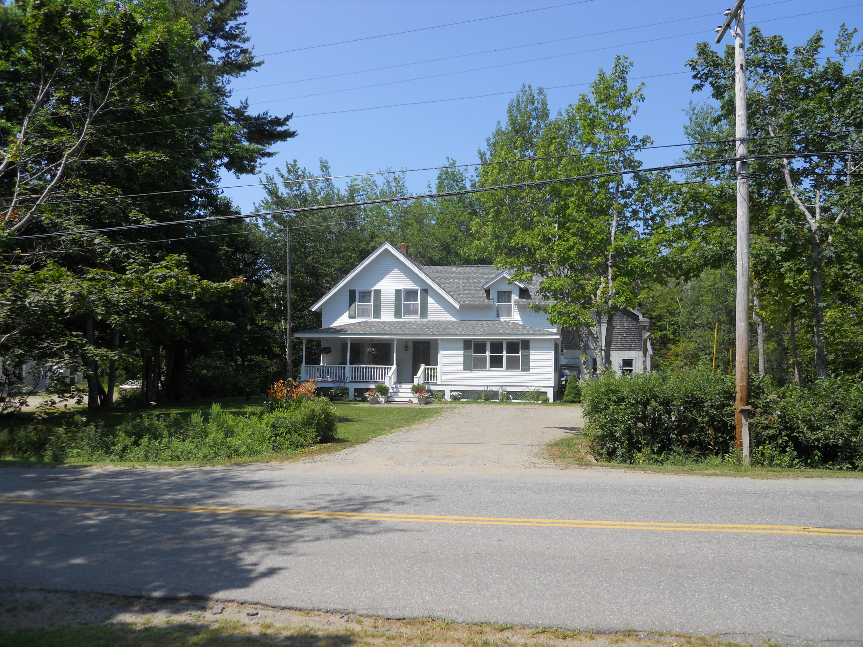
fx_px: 698
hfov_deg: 63.4
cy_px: 324
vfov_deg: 49.7
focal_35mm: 28
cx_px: 432
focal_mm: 5
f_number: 5.4
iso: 80
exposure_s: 1/320
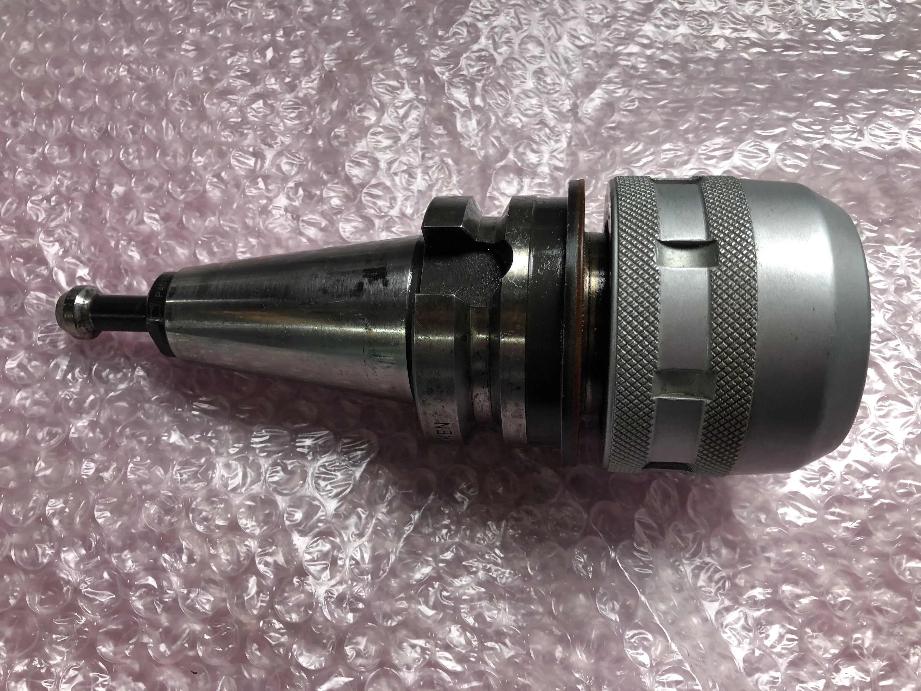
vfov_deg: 49.7
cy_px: 346
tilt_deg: -68.0
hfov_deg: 63.4
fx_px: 745
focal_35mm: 28
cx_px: 460
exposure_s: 1/40
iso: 25
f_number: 1.8
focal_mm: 3.99
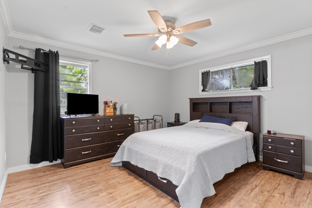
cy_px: 104
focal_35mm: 16
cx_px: 156
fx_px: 143
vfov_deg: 72.0
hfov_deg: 95.0
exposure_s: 1
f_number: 9
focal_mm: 11
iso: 250
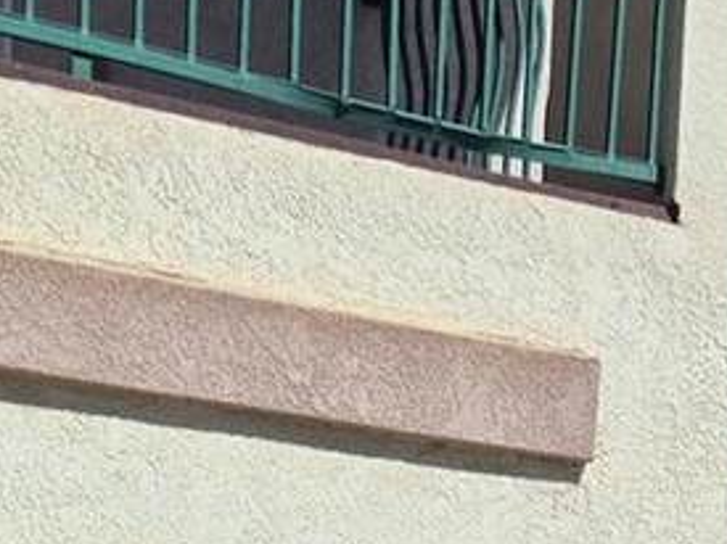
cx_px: 590
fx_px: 2246
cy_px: 1146
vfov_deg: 12.0
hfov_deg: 18.2
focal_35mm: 107
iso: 25
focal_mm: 5.4
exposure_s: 1/3256
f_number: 1.8
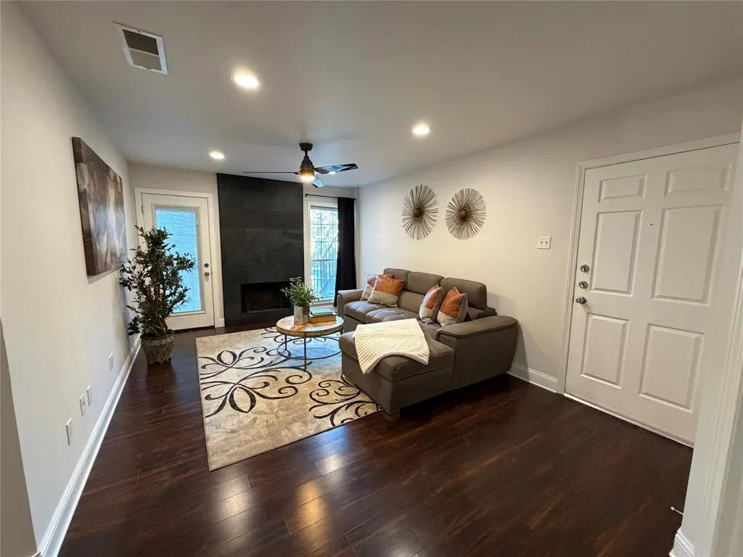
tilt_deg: -7.6
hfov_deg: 102.1
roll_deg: -0.2
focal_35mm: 14
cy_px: 278
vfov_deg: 85.7
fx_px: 300
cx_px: 372
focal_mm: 2.22
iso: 500
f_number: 2.2
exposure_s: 1/60
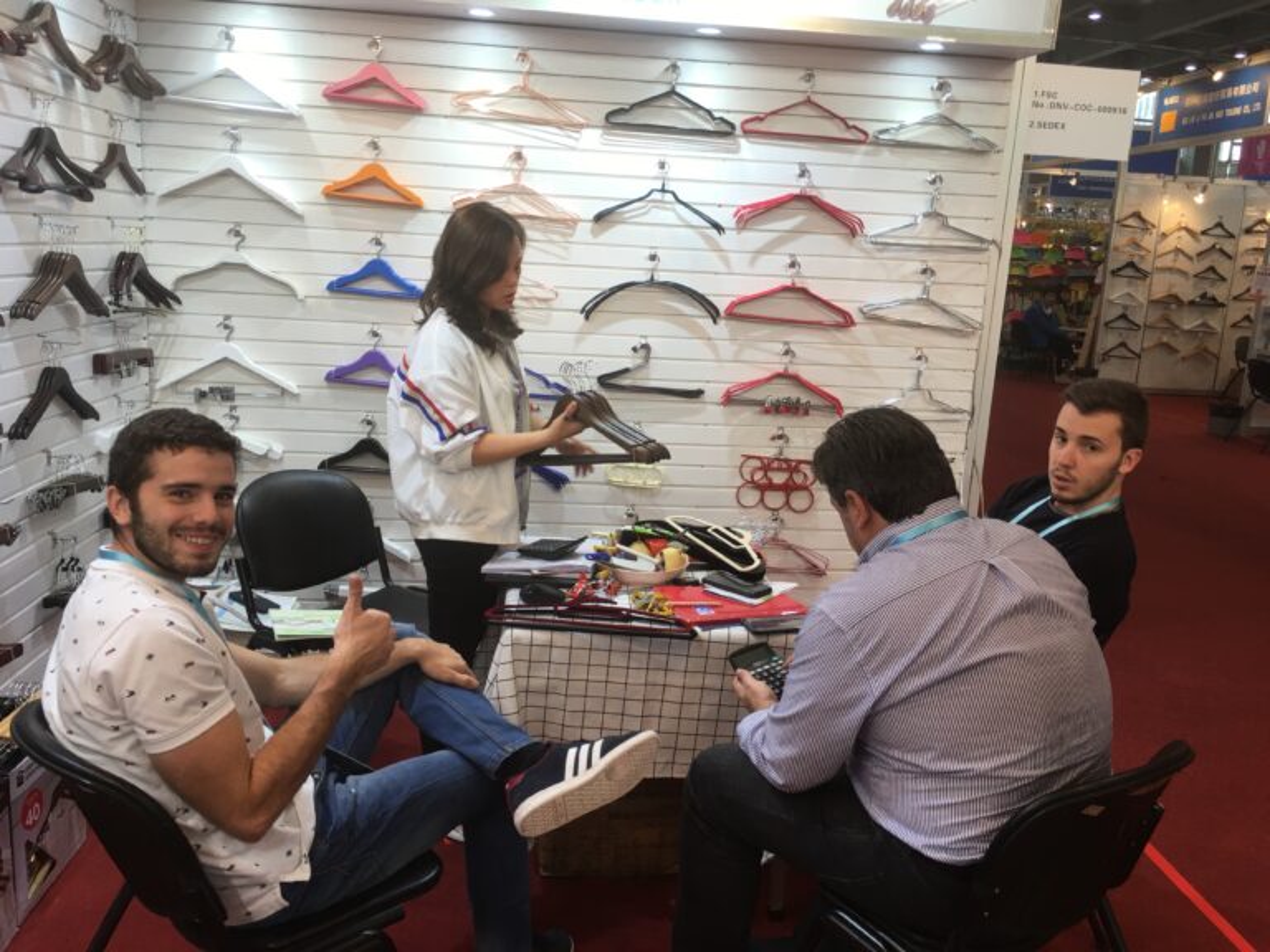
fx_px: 1064
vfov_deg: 48.2
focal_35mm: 29
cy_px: 476
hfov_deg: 61.7
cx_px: 635
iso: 25
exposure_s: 1/33
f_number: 2.2
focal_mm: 4.15
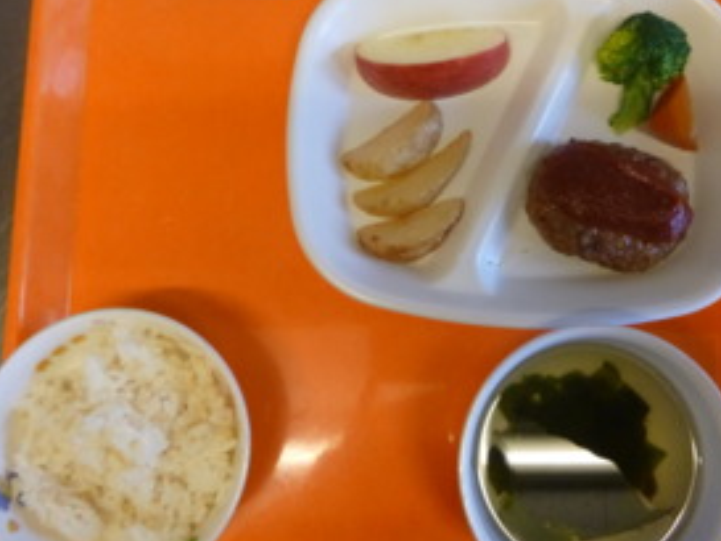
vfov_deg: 44.1
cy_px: 240
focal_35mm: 32
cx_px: 396
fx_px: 667
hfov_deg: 56.7
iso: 400
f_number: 3.9
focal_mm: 4.5
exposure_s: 1/20
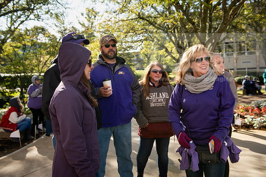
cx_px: 133
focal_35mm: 35
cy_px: 88
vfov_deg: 37.9
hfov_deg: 54.4
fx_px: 259
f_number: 4.5
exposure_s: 1/800
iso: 320
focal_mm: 35
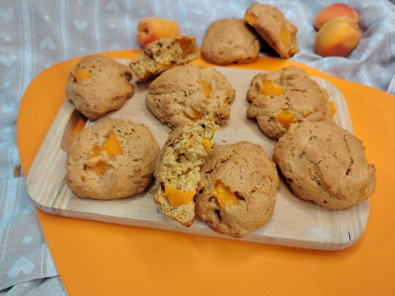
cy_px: 148
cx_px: 198
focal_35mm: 24
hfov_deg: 71.6
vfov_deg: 56.8
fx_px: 274
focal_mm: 5.25
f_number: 1.75
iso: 547
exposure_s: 1/33.3
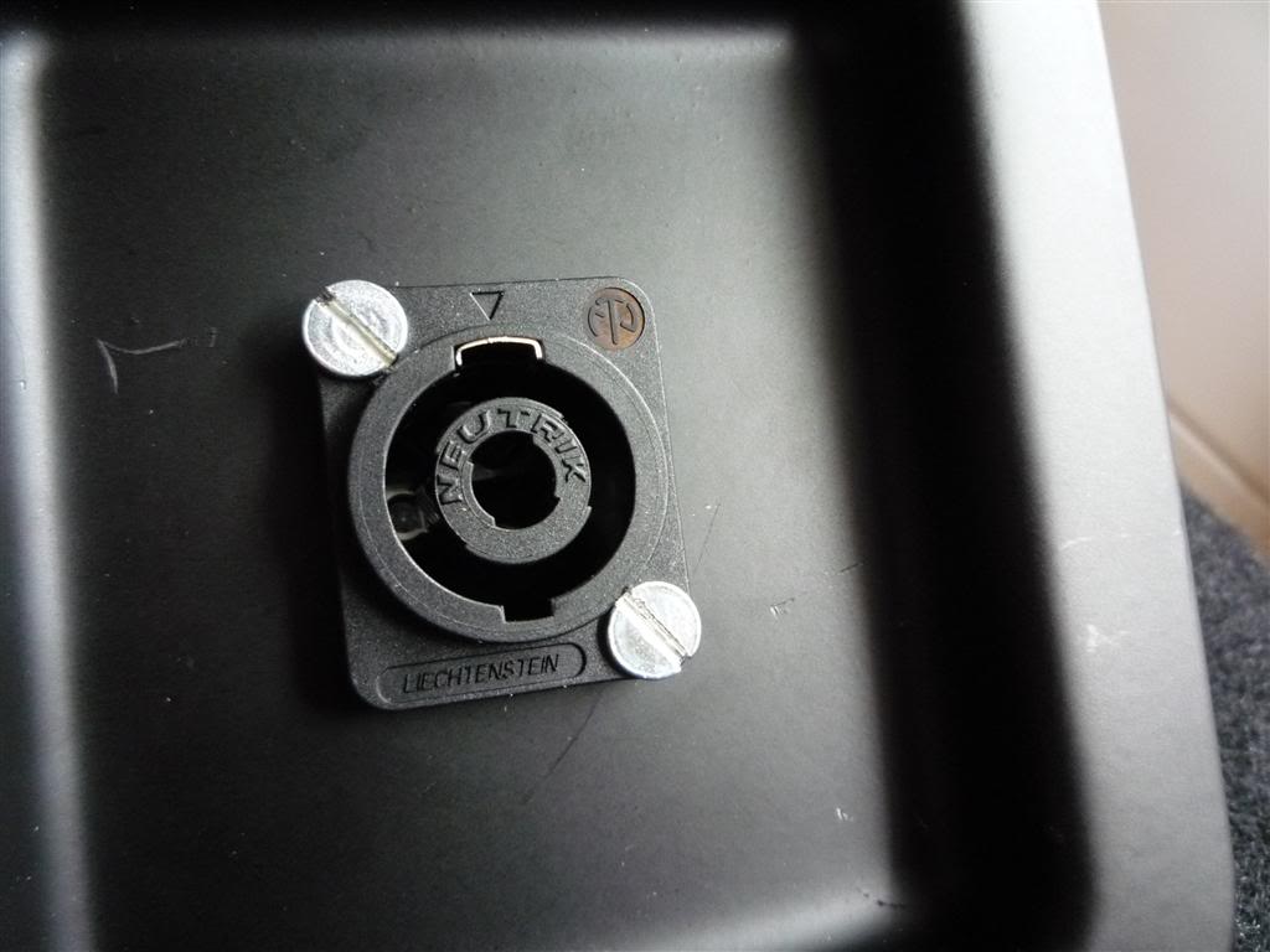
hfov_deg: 60.0
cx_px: 635
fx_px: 1101
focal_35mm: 30
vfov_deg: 46.8
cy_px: 476
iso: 400
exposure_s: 1/25
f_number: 3.3
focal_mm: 5.2
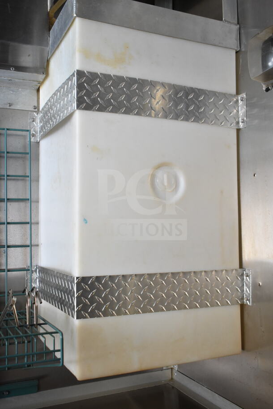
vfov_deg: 51.3
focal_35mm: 38
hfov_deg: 35.5
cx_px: 136
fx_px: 426
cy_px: 204
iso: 2000
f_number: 4
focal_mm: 25
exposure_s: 1/40
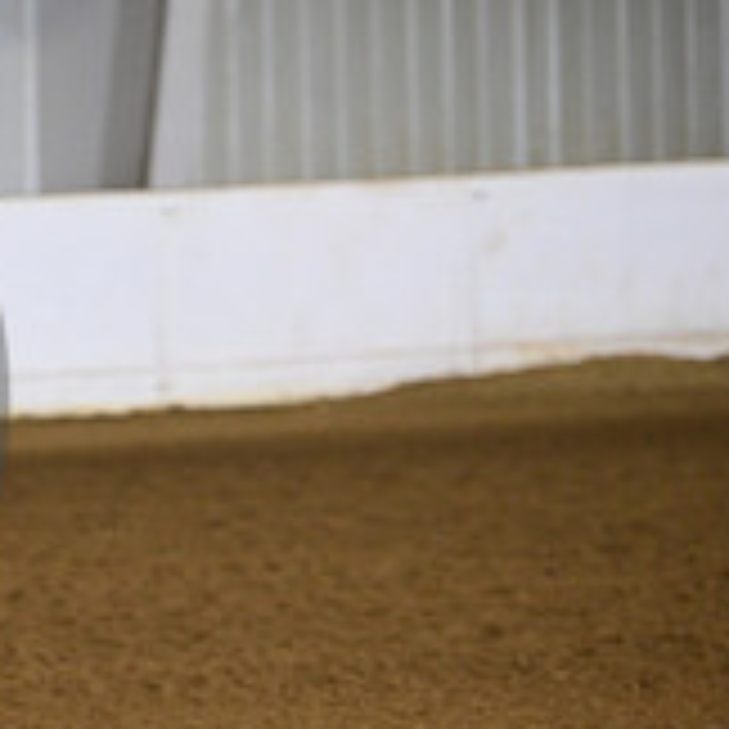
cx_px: -526
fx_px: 14463
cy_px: 403
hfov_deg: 2.9
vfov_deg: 2.9
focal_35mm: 607
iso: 2500
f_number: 4
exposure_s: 1/200
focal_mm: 200
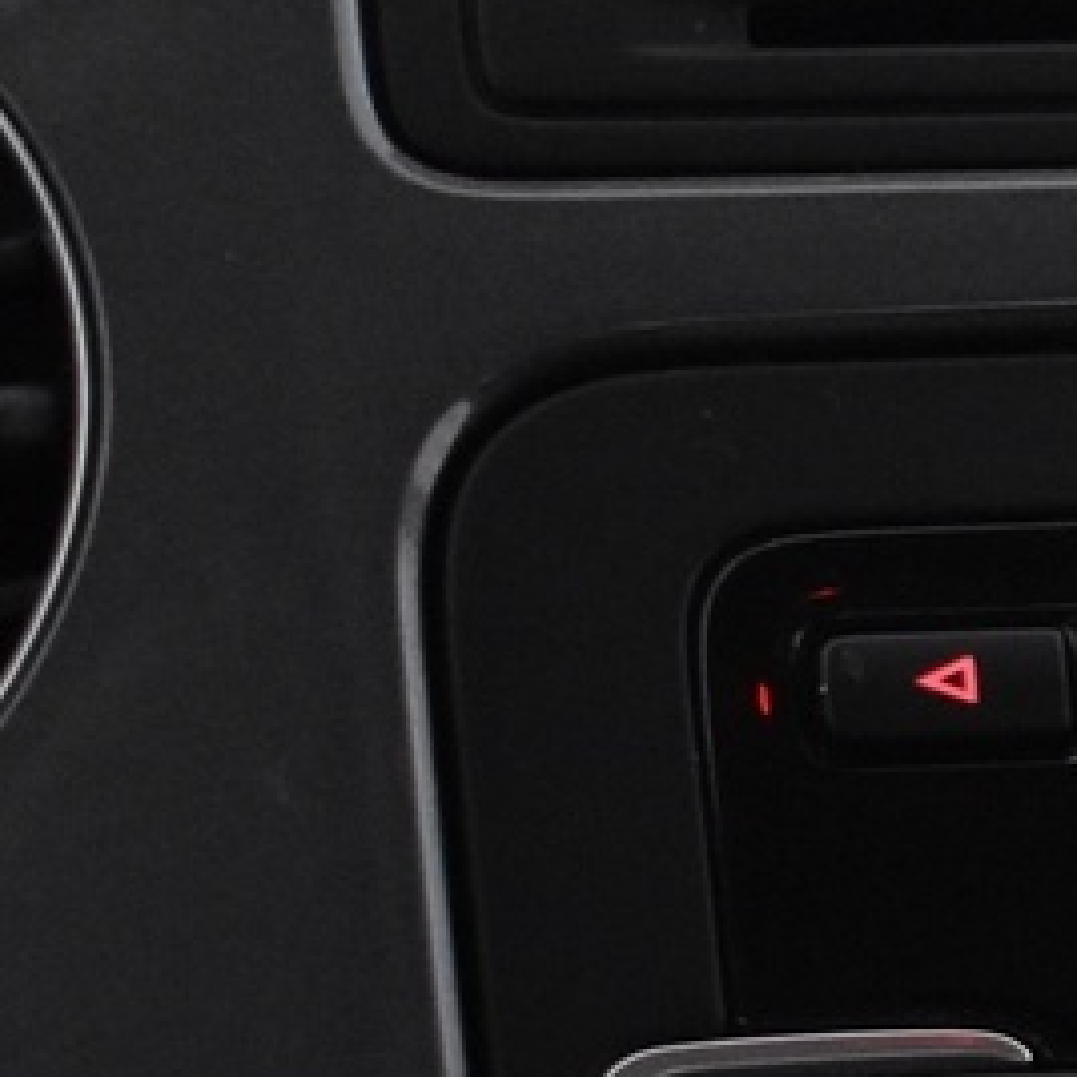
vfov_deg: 8.0
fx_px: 7603
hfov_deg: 7.7
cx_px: 2355
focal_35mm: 216
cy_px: 1567
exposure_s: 1/50
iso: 2500
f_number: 4.2
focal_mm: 28
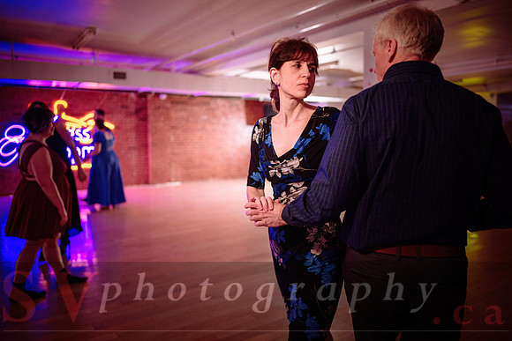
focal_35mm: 28
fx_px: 398
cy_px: 170
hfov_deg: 65.5
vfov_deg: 46.4
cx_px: 256
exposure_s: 1/320
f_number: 1.4
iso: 2500
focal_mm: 28
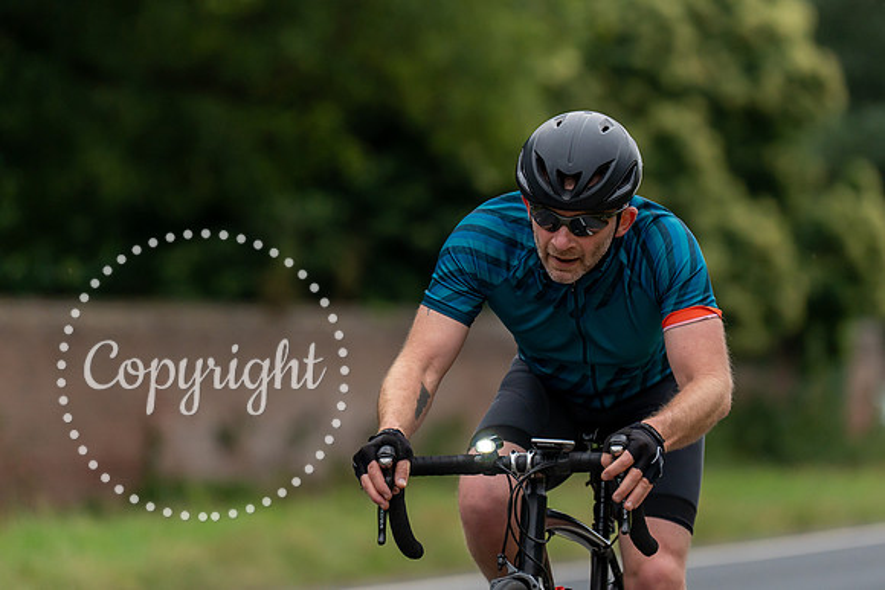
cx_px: 477
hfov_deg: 8.7
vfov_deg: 5.8
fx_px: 5791
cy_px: 204
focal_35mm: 236
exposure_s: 1/640
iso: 1000
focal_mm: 180
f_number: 3.2
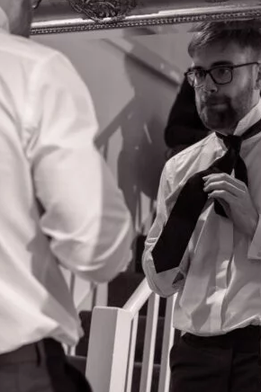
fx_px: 1100
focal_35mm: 101
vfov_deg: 20.2
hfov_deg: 13.5
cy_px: 221
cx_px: 167
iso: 250
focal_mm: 55
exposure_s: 1/200
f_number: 3.2
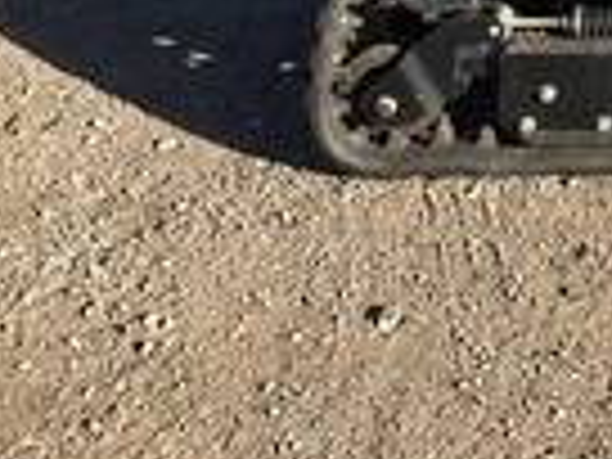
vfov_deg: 16.3
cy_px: -166
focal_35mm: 85
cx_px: 801
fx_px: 1503
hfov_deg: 20.9
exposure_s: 1/691
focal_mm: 3
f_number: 1.8
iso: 25
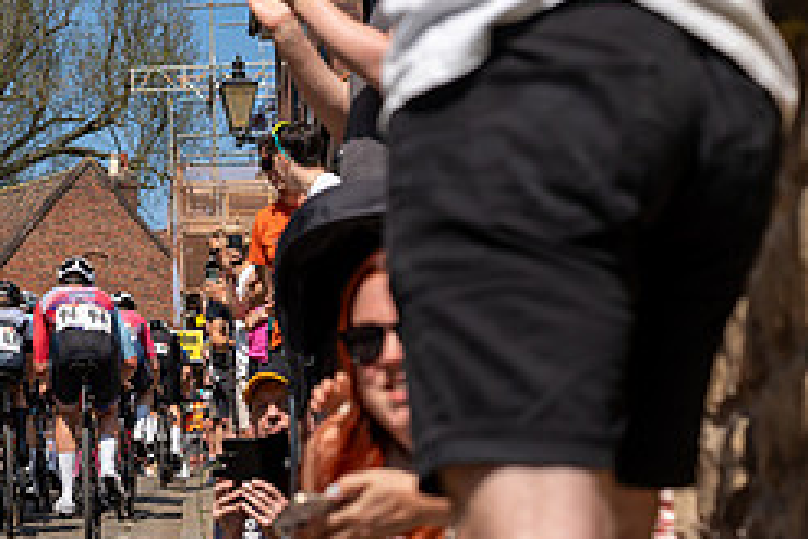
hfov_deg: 14.7
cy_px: 227
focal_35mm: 136
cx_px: -105
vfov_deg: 10.1
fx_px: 3054
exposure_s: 1/1000
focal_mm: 58
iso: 100
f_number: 4.5
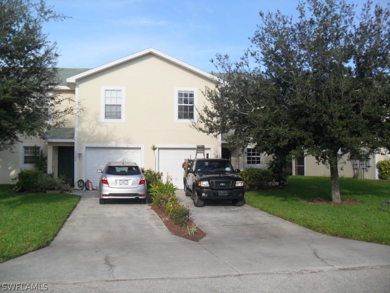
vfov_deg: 40.7
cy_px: 146
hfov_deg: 52.6
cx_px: 195
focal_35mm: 35
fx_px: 394
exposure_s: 1/250
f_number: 7.6
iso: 80
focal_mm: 6.3
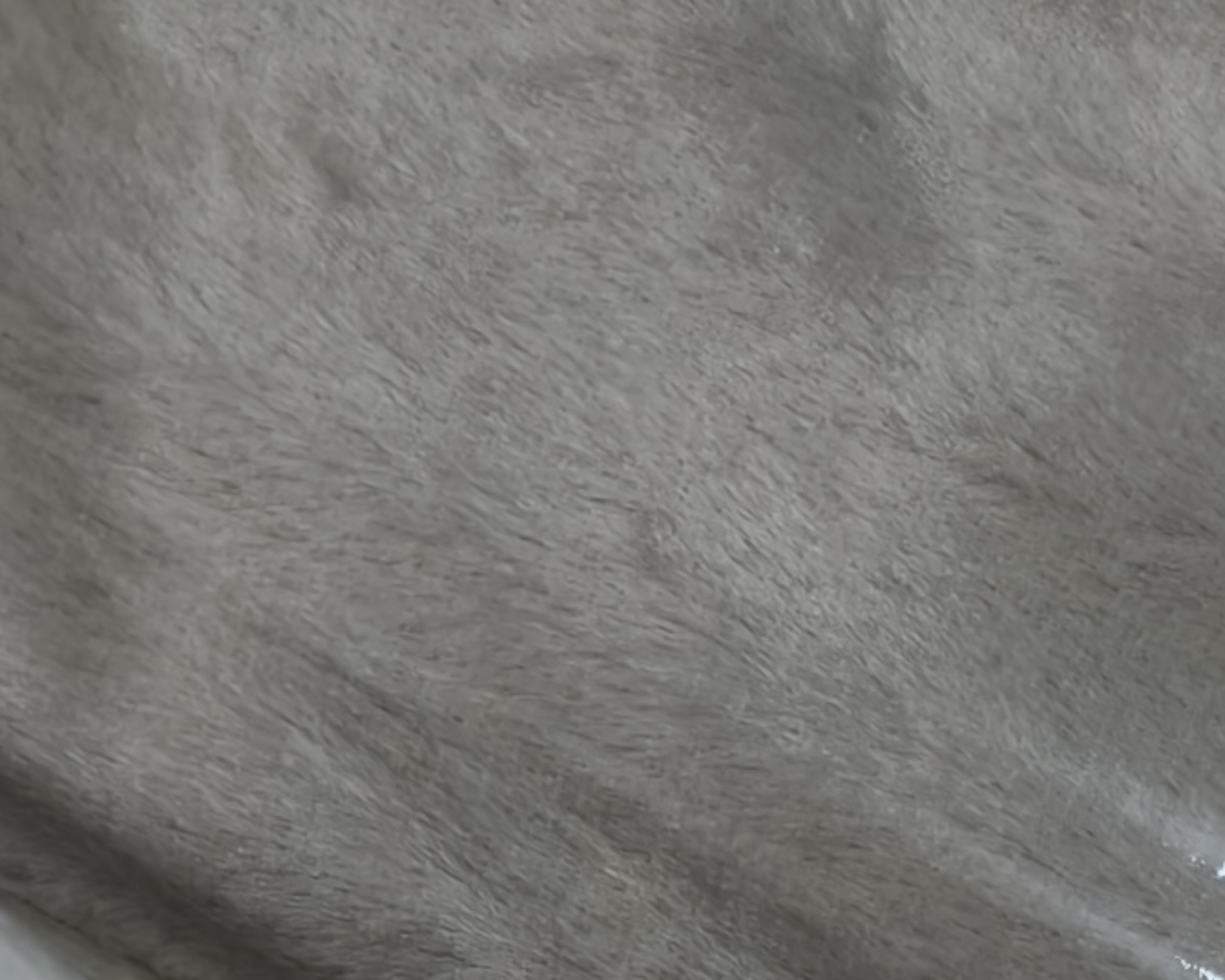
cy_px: 1918
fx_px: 4968
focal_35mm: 137
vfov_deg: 10.4
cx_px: 1081
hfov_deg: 13.9
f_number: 1.57
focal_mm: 5.6
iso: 330
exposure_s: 1/100
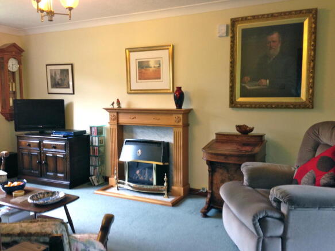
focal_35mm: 33
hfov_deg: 55.4
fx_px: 319
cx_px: 168
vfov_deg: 42.9
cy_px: 126
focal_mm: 4.13
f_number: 2.4
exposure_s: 1/20
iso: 125
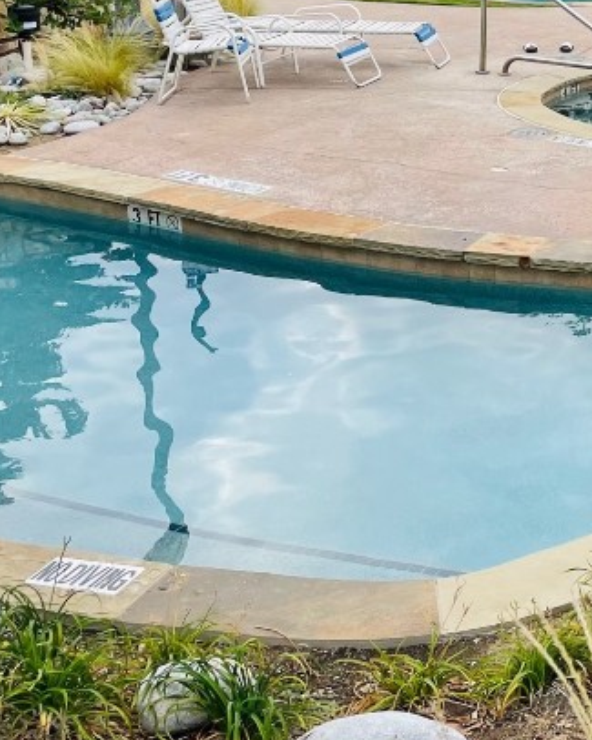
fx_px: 1401
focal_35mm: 64
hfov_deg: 21.8
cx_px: 743
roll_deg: +0.2
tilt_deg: -10.8
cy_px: 69
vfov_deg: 28.4
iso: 32
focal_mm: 4.2
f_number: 1.6
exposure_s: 1/963
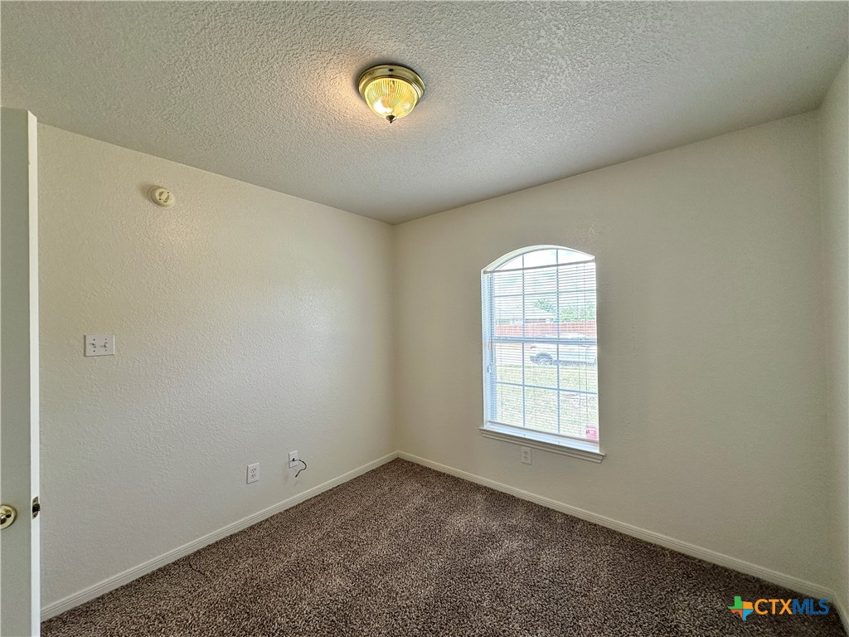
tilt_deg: +0.3
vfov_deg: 85.7
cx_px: 424
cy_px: 318
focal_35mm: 14
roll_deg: +0.6
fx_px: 343
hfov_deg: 102.1
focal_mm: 2.22
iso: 40
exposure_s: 1/149
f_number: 2.2
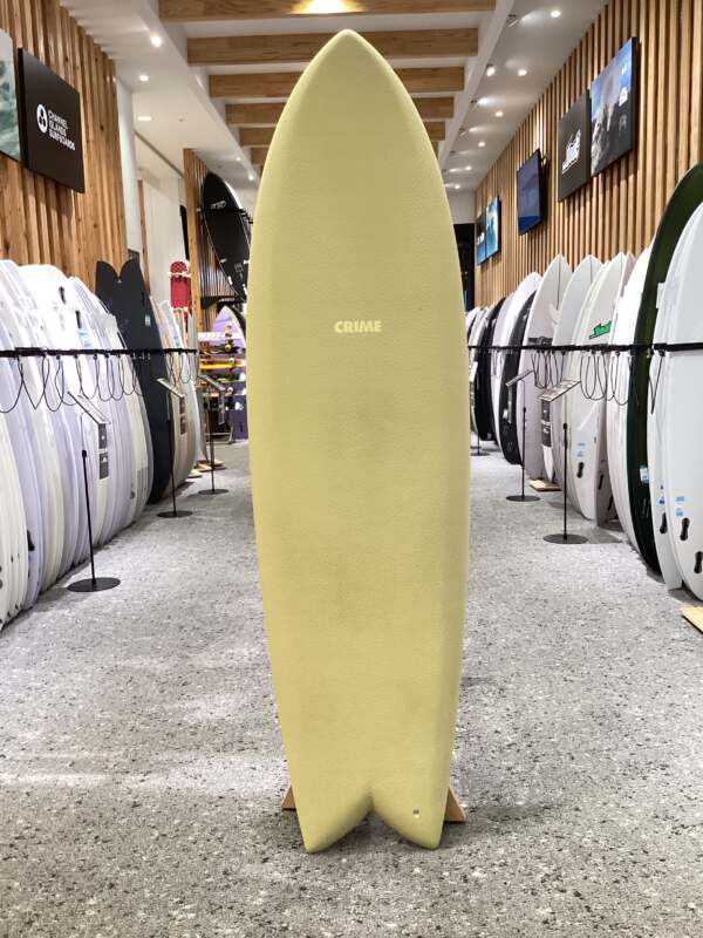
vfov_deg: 58.4
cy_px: 469
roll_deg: -0.2
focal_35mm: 31
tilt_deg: -8.0
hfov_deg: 45.4
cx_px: 352
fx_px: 839
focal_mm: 3.3
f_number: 2.4
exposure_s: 1/60
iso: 200
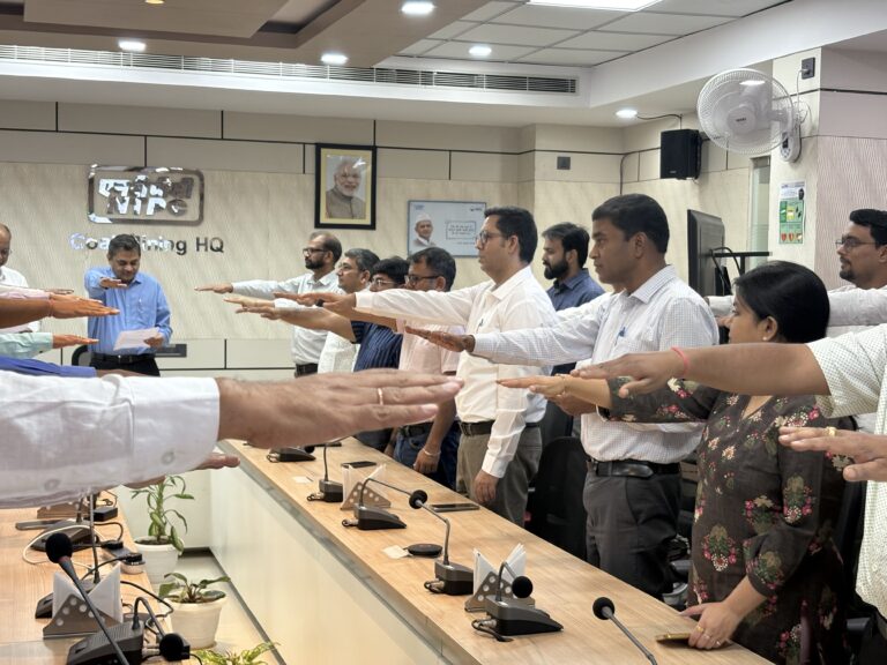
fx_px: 1332
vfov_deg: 28.0
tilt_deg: -2.5
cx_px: 444
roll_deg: +0.2
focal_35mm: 52
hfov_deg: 36.8
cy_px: 332
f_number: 1.6
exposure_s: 1/50
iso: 50
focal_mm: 5.96
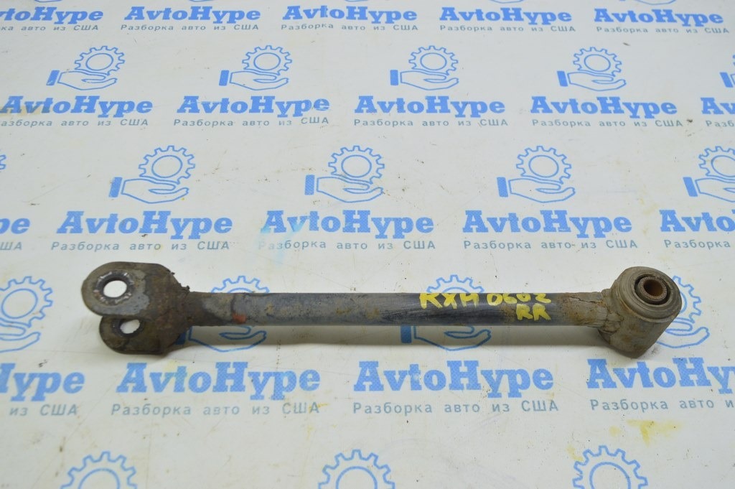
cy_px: 244
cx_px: 368
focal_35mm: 34
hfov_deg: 55.1
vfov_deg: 38.3
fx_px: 704
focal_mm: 23
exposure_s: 1/25
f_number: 5.6
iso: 400
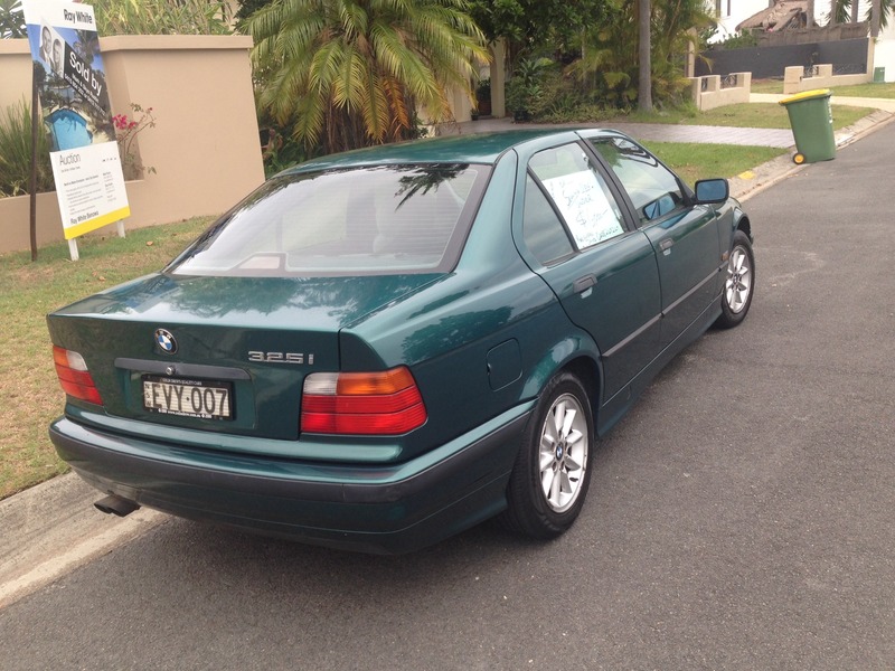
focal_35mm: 33
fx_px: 853
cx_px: 448
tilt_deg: -15.5
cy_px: 336
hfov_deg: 55.4
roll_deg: +3.7
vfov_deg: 42.9
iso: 50
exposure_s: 1/306
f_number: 2.4
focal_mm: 4.12
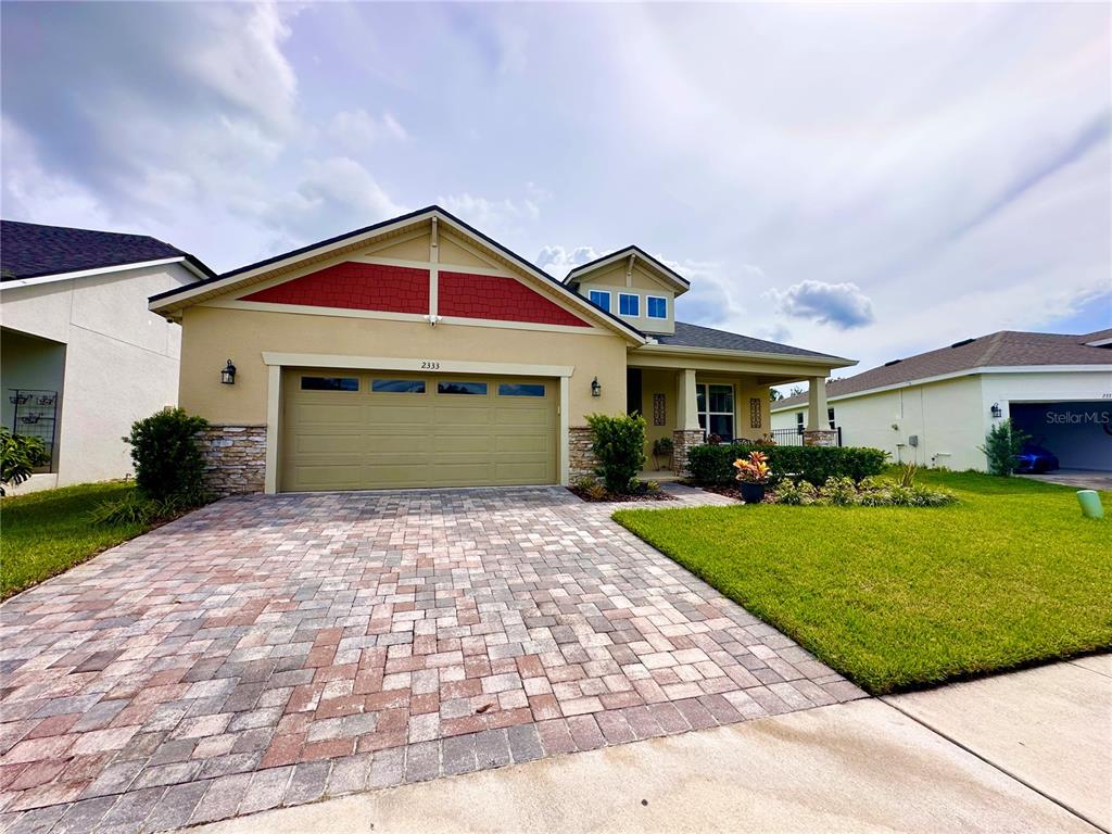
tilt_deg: +3.9
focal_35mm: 14
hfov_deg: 102.1
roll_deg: -0.3
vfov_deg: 85.7
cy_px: 417
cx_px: 556
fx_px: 450
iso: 50
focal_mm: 2.22
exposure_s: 1/2398
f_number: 2.2
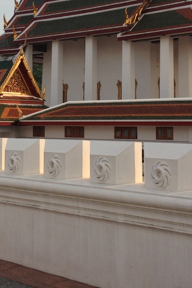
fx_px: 640
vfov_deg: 25.0
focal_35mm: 80
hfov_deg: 17.0
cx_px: 77
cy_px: 66
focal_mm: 4.28
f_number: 2.4
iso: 64
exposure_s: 1/1175
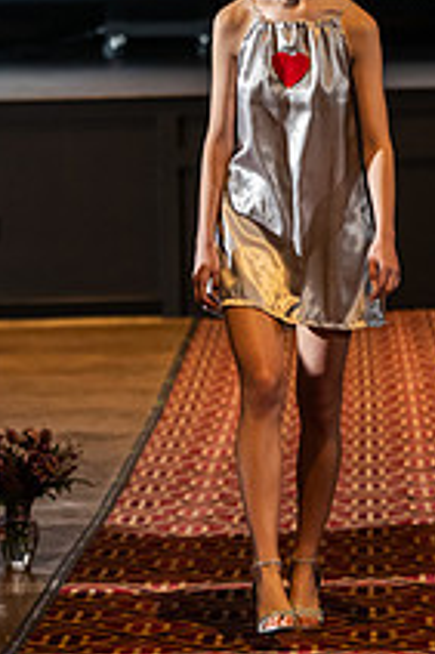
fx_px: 4248
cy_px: 12
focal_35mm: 234
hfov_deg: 5.9
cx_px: 225
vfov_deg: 8.8
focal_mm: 110
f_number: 3.5
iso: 2500
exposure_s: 1/250
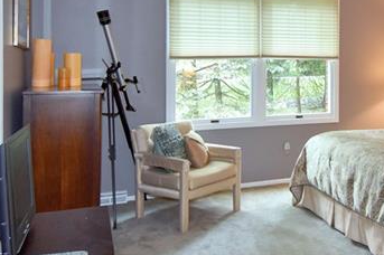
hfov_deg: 44.5
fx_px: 448
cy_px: 70
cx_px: 299
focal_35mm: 42
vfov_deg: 31.4
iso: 900
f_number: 4
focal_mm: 12
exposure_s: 1/60
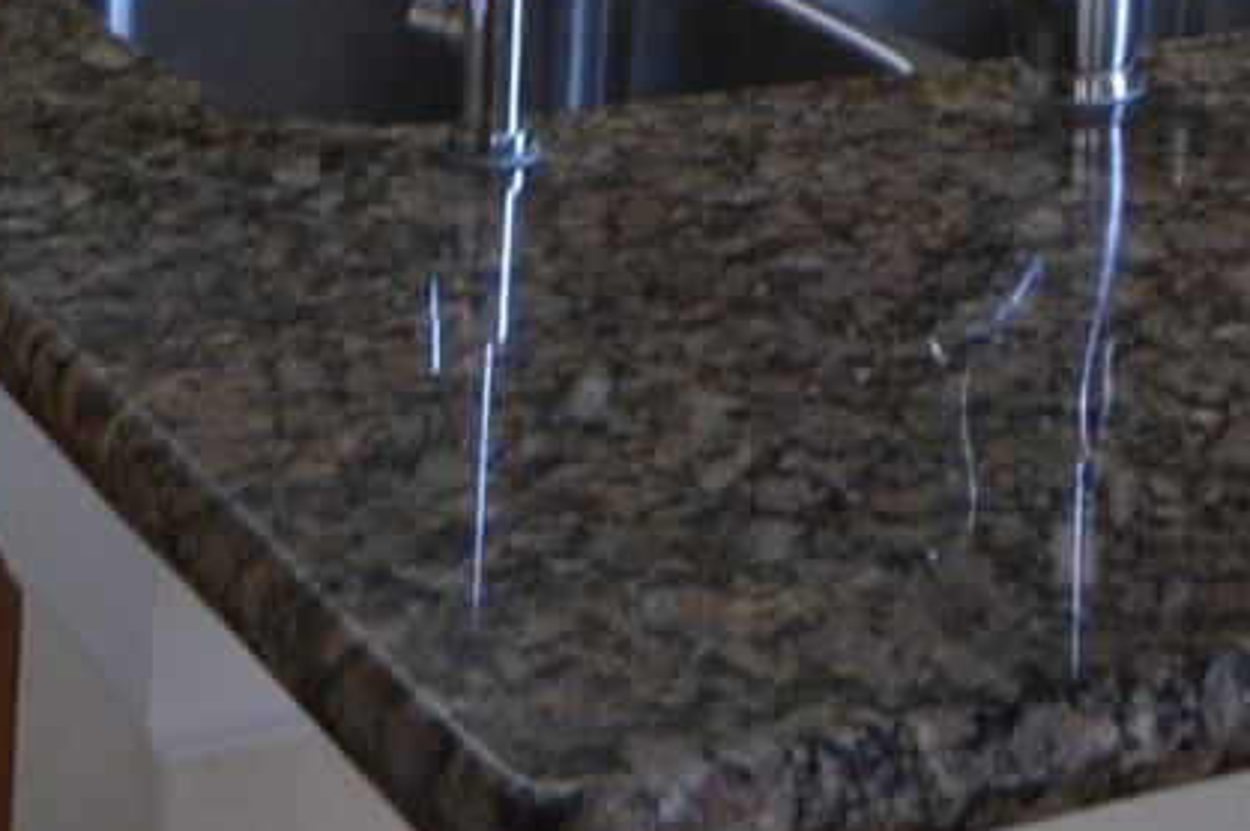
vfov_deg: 11.2
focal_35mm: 103
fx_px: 3573
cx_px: 870
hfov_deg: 19.8
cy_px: -1155
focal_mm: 14
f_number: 5.6
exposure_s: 1/25
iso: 400
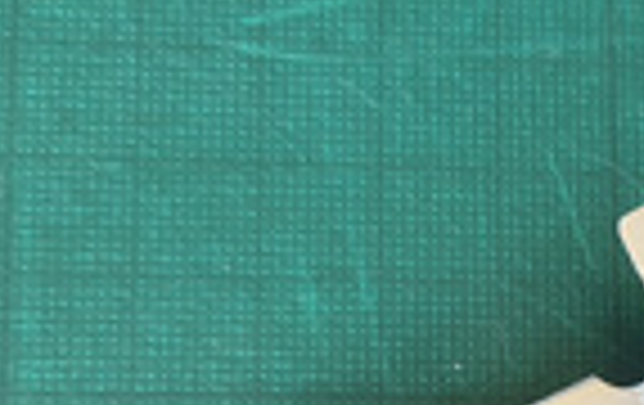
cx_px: 838
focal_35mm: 102
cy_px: 472
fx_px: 1794
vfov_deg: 12.6
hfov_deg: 18.9
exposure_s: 1/99.9
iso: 320
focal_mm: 6.45
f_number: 1.62
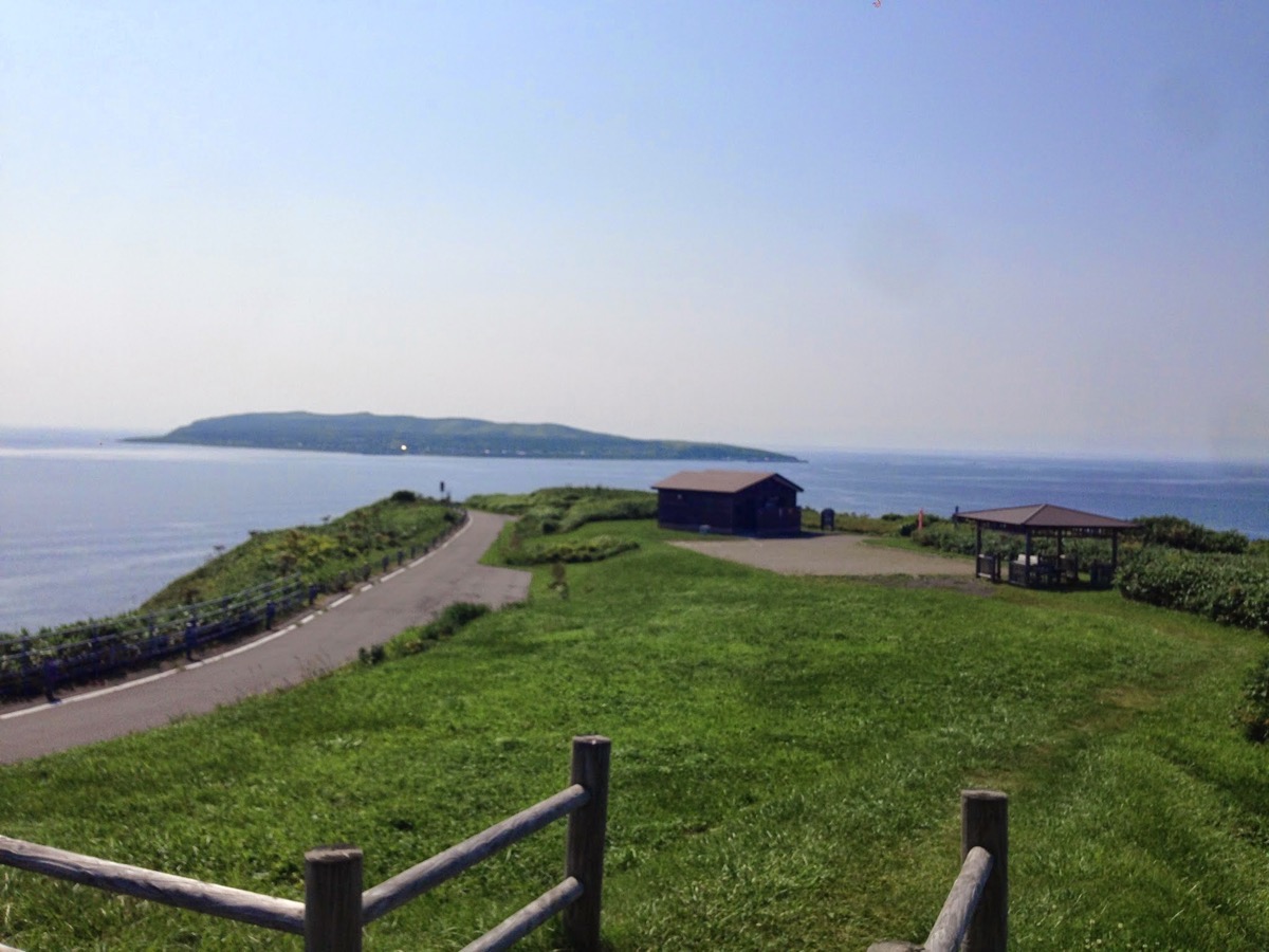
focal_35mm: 33
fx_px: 1210
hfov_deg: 55.4
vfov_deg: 42.9
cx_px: 634
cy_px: 476
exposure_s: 1/3876
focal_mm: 4.12
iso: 50
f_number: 2.4
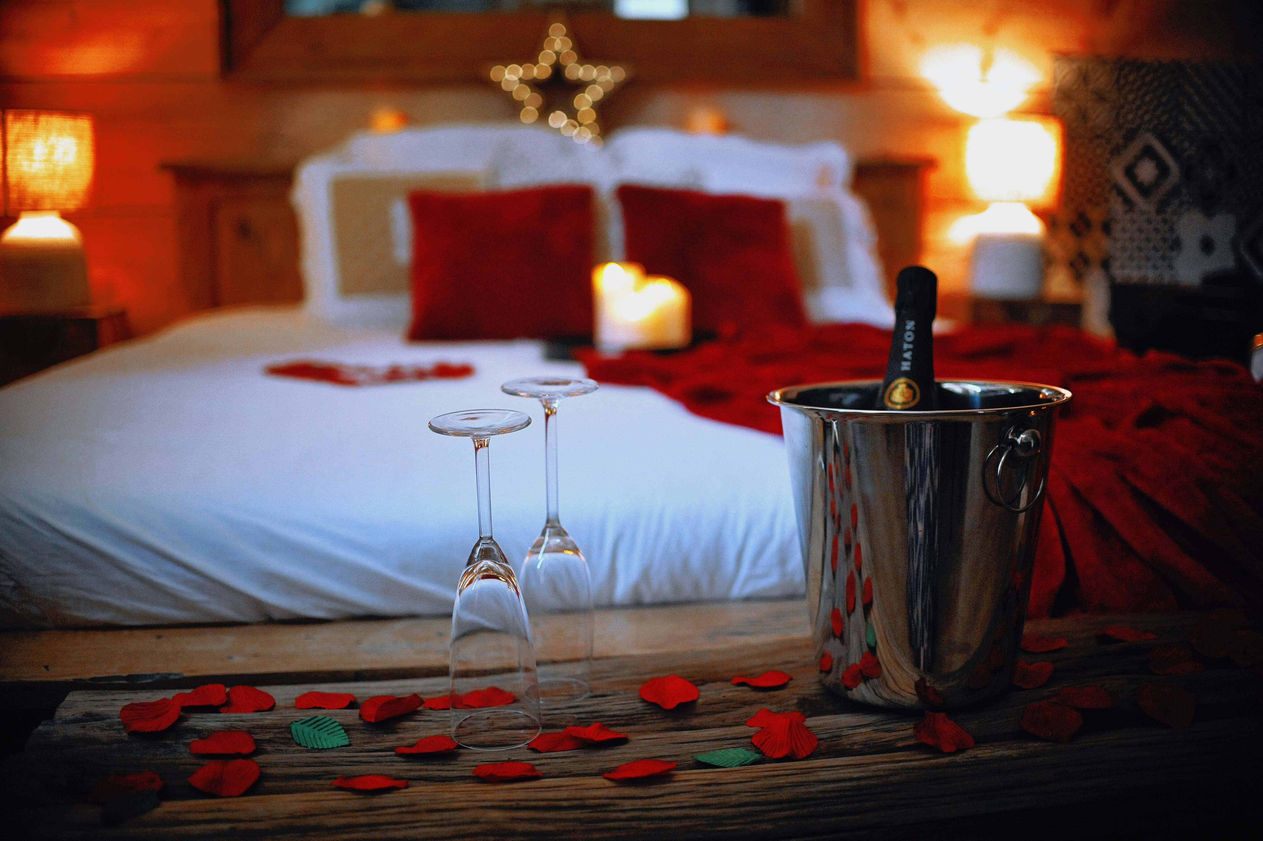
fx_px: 1227
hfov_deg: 54.5
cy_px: 420
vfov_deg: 37.8
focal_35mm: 35
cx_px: 632
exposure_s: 1/250
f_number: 2.2
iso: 3200
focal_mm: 35
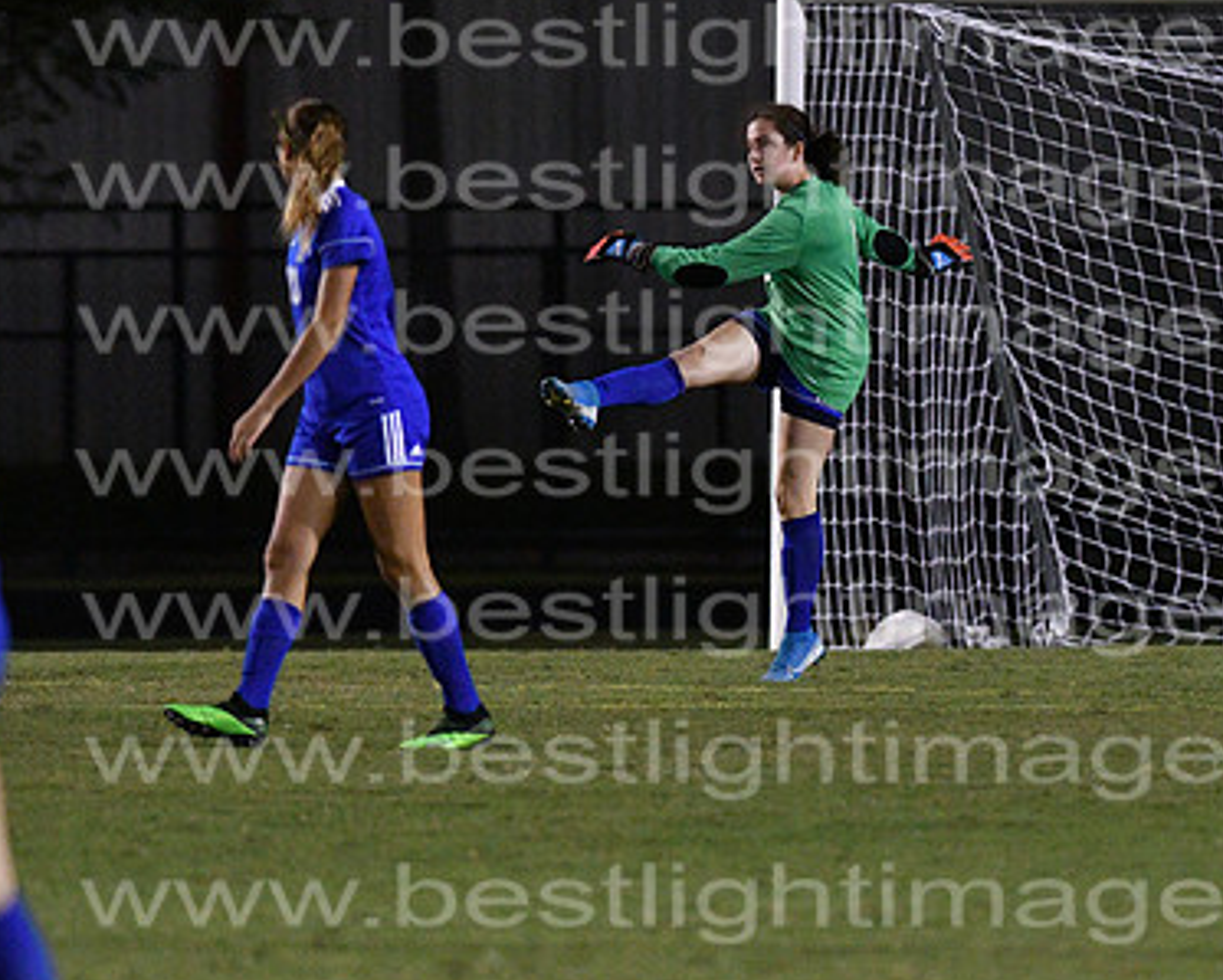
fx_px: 23763
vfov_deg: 2.4
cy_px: 402
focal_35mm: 656
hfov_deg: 2.9
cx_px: 826
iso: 10000
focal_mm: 300
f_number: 3.5
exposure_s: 1/640
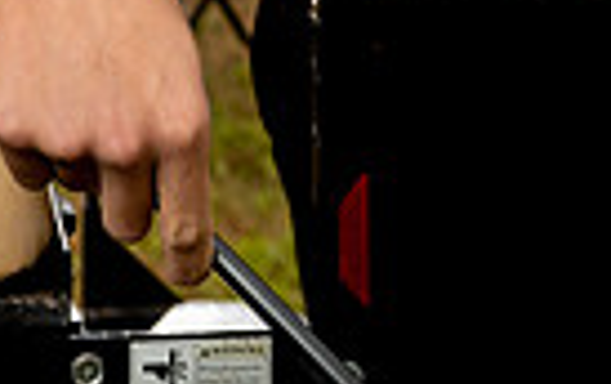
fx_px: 2401
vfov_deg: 8.5
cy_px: -491
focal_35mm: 144
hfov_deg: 14.4
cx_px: 103
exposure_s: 1/250
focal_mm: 43
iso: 200
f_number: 4.5
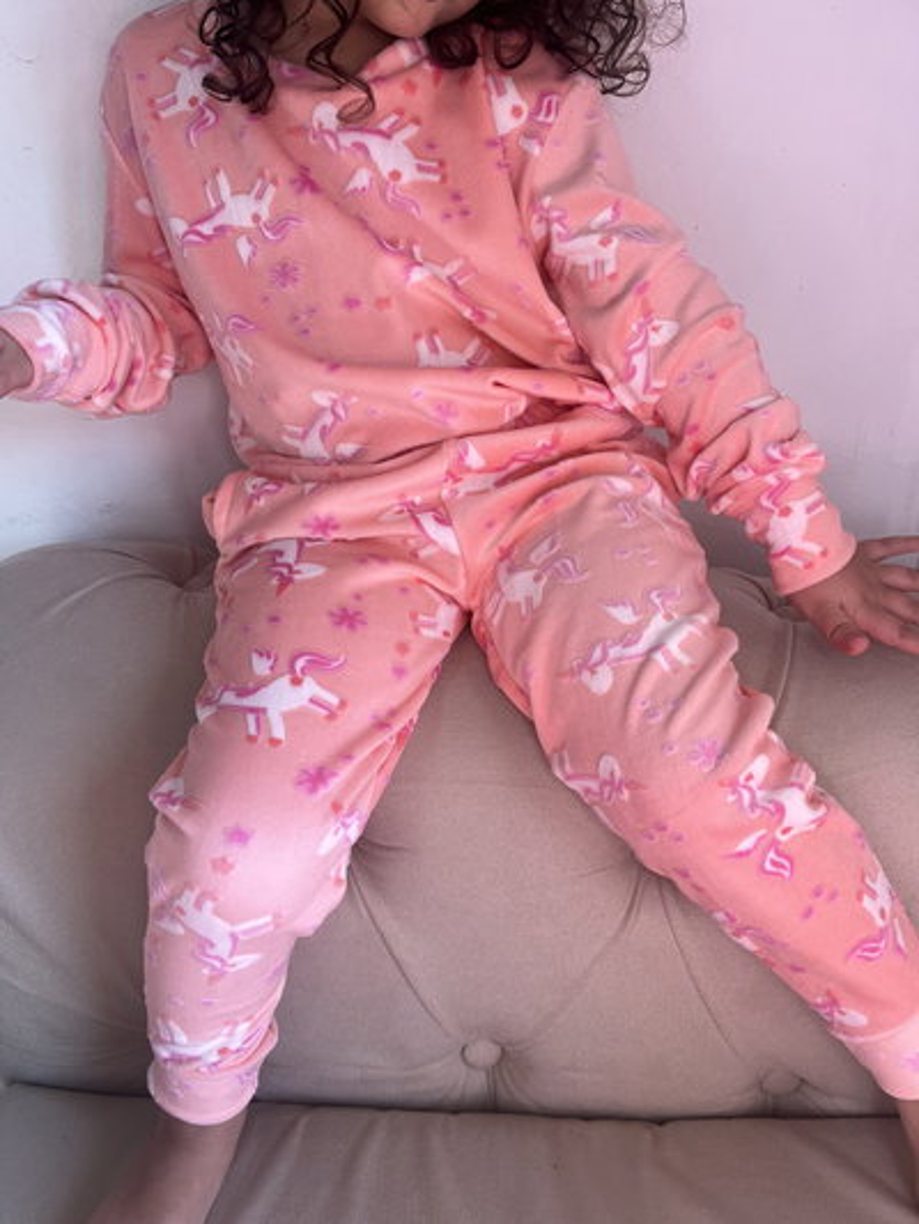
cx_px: 460
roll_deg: +0.3
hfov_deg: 53.1
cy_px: 612
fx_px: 920
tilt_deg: -24.7
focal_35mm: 26
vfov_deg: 67.3
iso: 40
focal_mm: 5.1
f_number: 1.6
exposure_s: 1/164
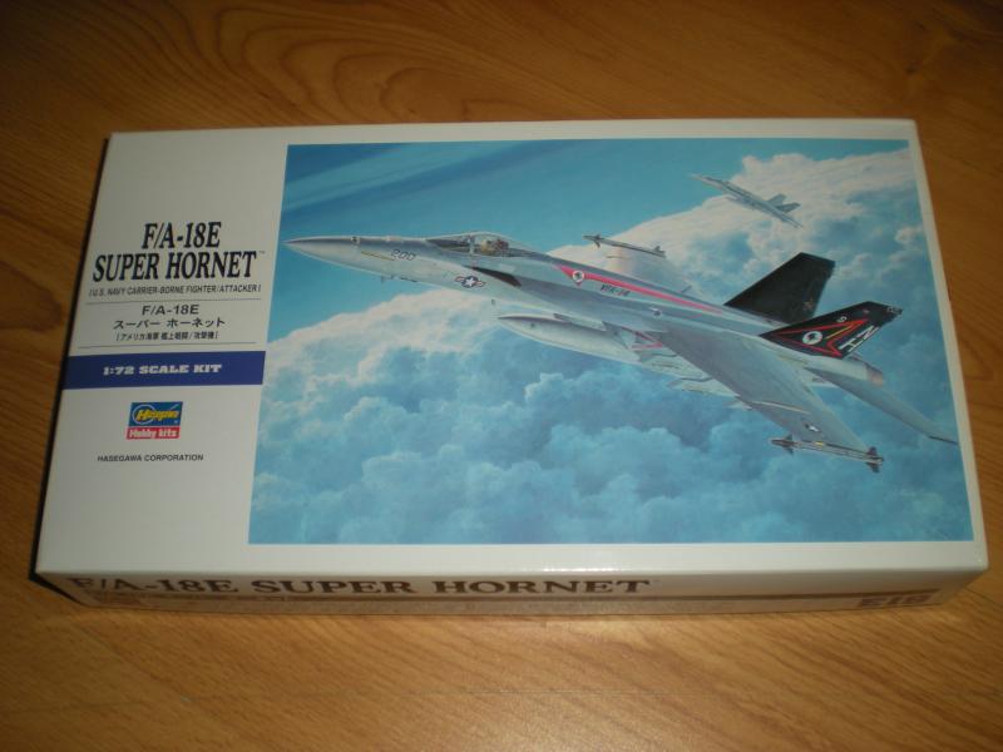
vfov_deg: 37.7
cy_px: 376
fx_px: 1101
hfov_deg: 49.0
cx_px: 502
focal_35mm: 38
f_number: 3.1
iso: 64
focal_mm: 6.3
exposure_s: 1/60
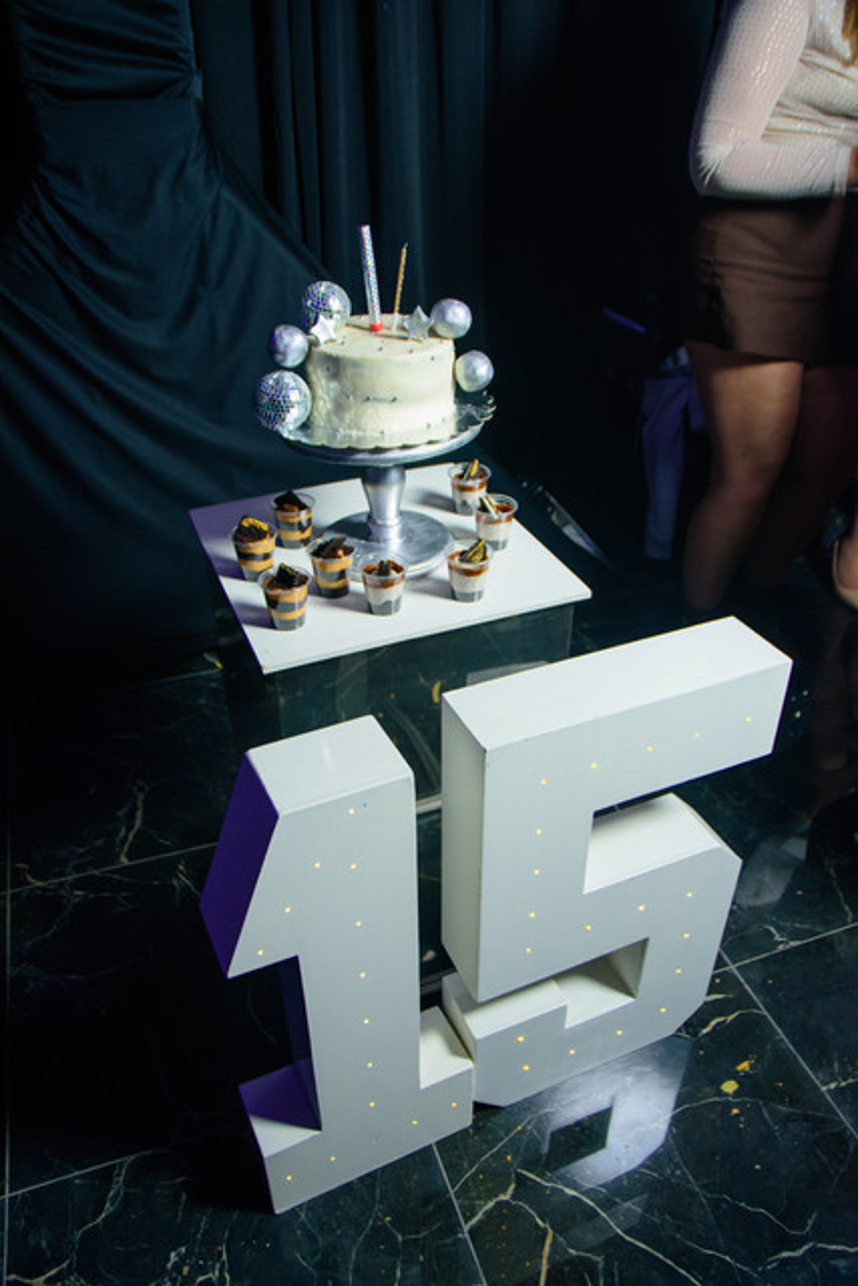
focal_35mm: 26
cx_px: 429
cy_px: 643
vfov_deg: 70.4
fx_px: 911
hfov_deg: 50.4
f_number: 2.8
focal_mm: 17
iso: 1250
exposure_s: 1/100
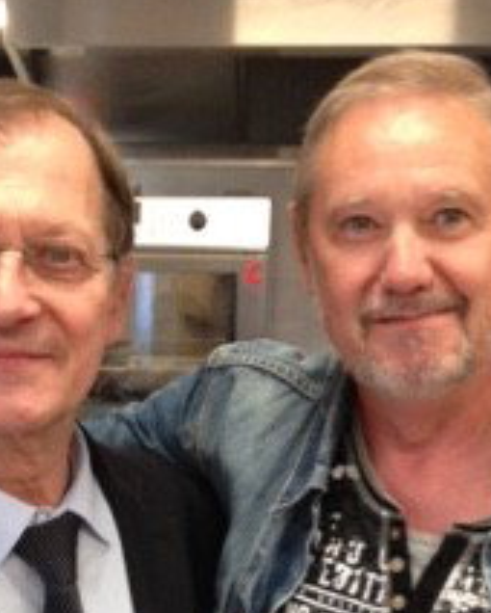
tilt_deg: -12.8
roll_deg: -0.5
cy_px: 653
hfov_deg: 14.9
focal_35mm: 103
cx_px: 144
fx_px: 1868
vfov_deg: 18.0
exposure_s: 1/20
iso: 64
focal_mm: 4.28
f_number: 2.4
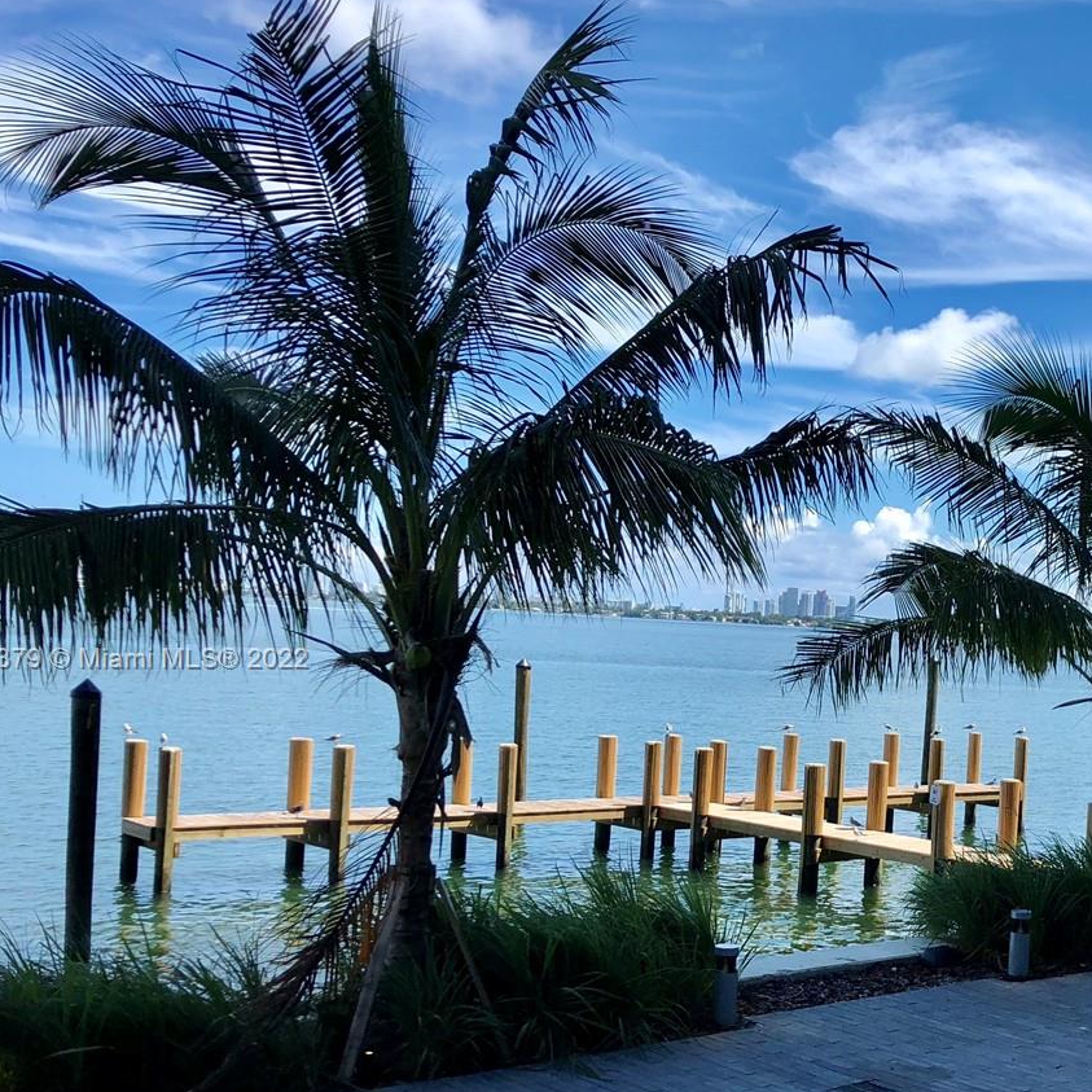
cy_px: 661
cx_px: 930
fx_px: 1677
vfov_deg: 35.9
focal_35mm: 47
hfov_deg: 34.5
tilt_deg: +0.2
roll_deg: -2.2
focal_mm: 4
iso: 20
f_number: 1.8
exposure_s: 1/1845
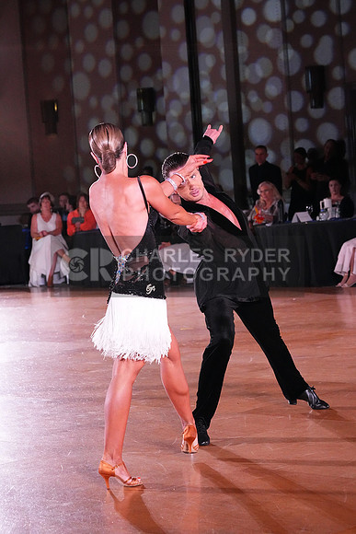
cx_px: 178
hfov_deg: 13.7
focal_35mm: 100
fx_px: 1482
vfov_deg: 20.4
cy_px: 267
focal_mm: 100
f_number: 7.1
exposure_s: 1/400
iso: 12800
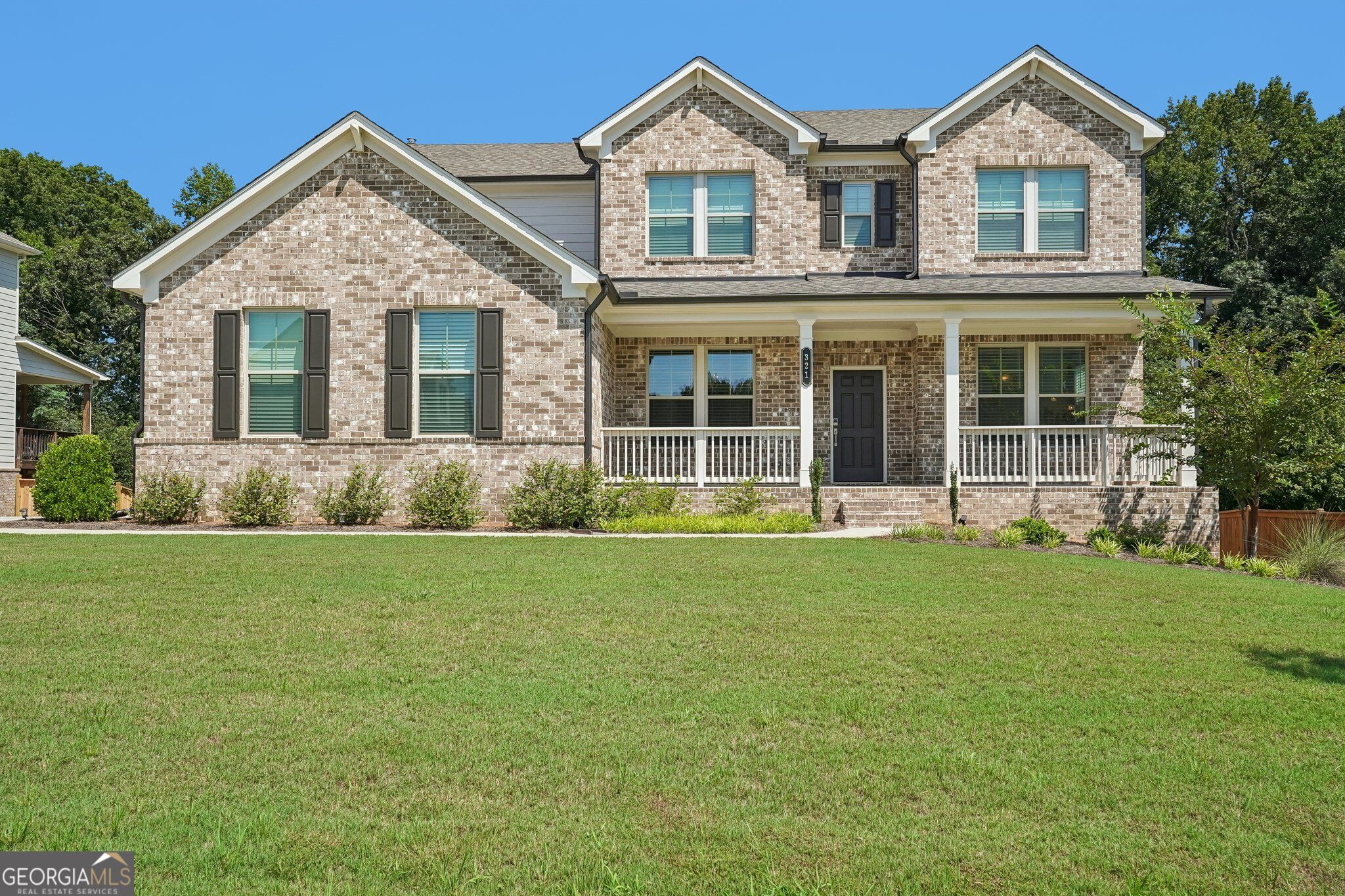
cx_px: 672
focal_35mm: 28
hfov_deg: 66.4
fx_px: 1027
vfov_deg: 47.1
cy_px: 448
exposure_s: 1/1600
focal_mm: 27.5
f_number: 8
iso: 800
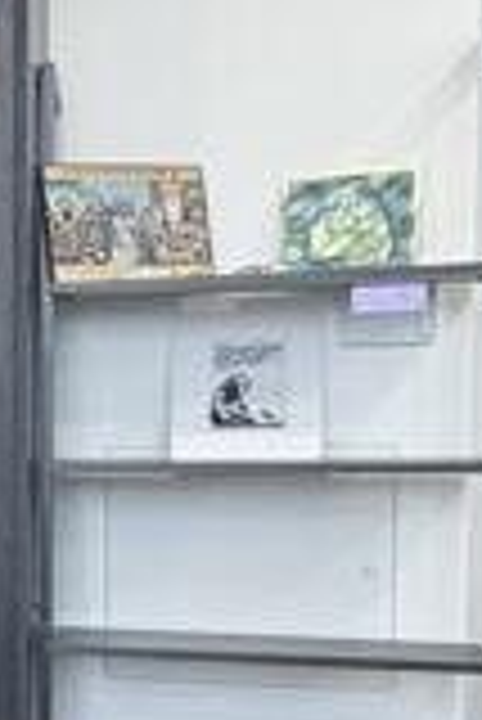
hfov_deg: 10.5
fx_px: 1864
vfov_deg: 21.8
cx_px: -964
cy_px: 495
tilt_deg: -5.9
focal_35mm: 93
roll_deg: +2.1
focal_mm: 2.22
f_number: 2.2
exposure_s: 1/100
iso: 160
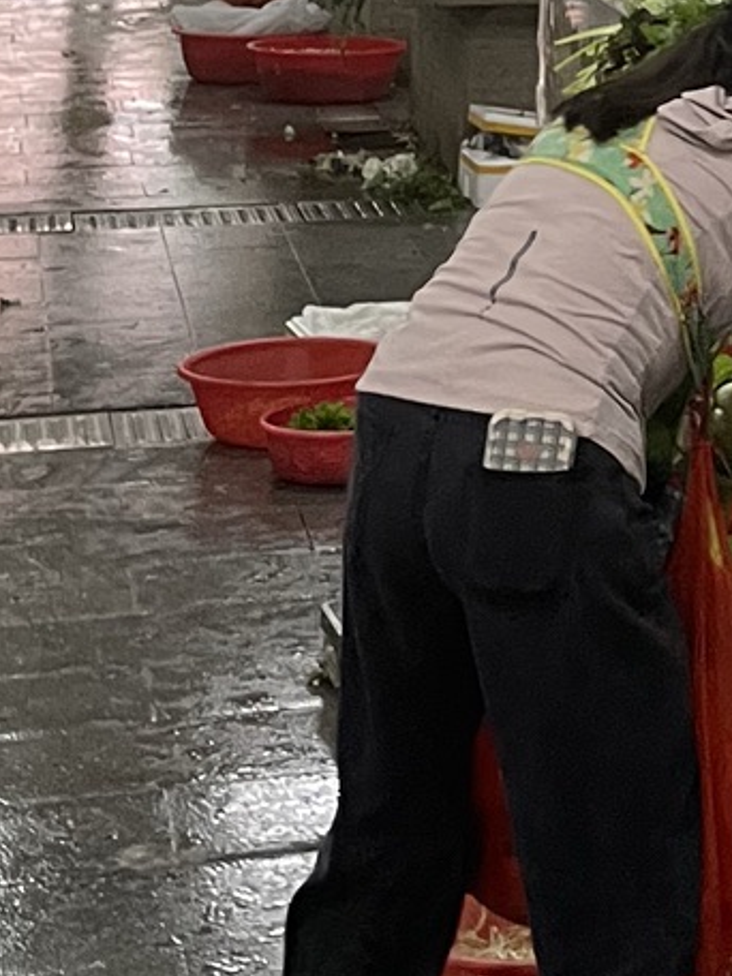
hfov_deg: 11.8
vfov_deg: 16.3
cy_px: -300
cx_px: 1381
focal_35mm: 114
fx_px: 3214
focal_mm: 4.2
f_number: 1.6
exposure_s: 1/50
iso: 200
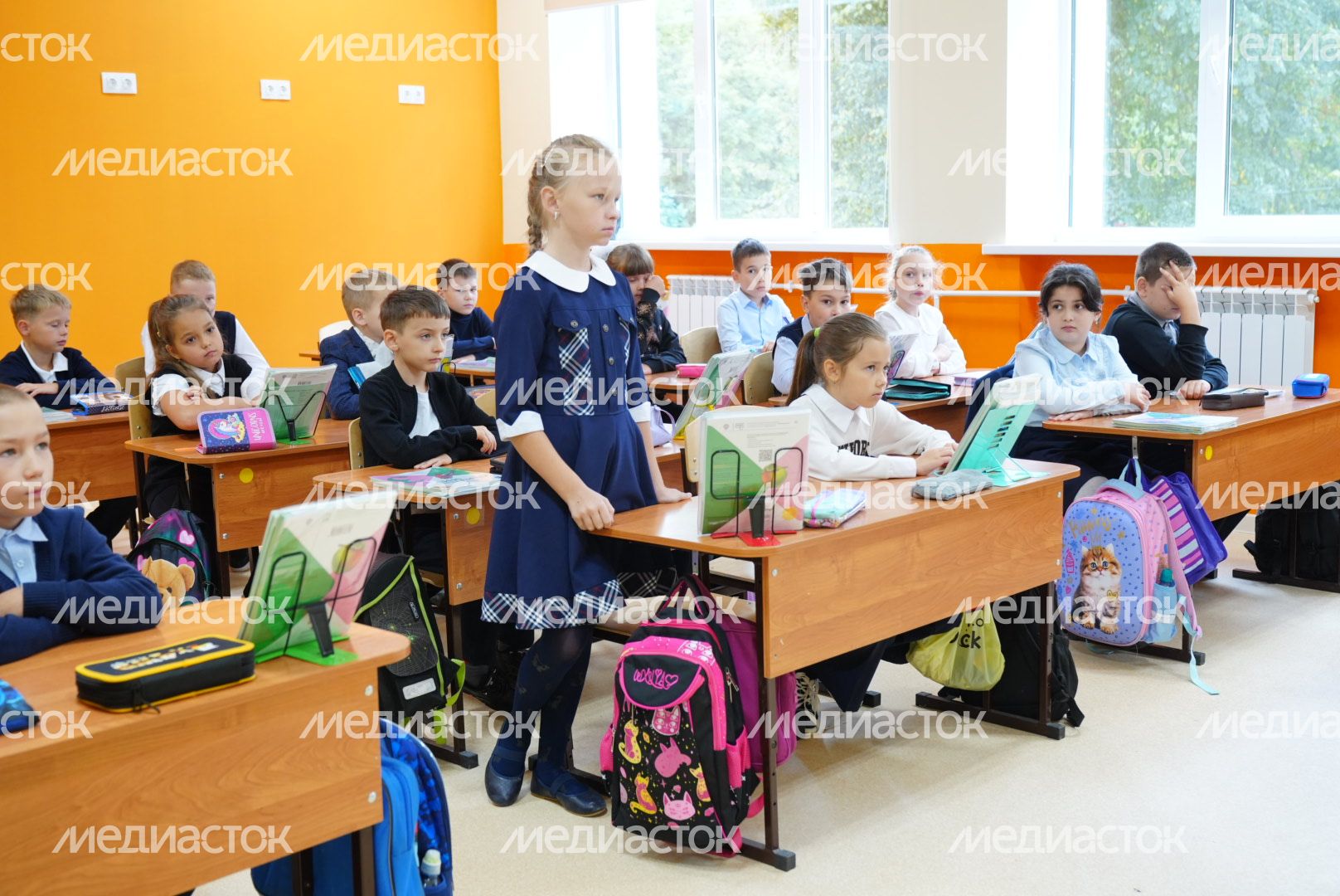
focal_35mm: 42
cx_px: 670
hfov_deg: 46.4
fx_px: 1564
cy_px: 448
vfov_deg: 31.9
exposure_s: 1/125
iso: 1600
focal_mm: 42
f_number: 4.5
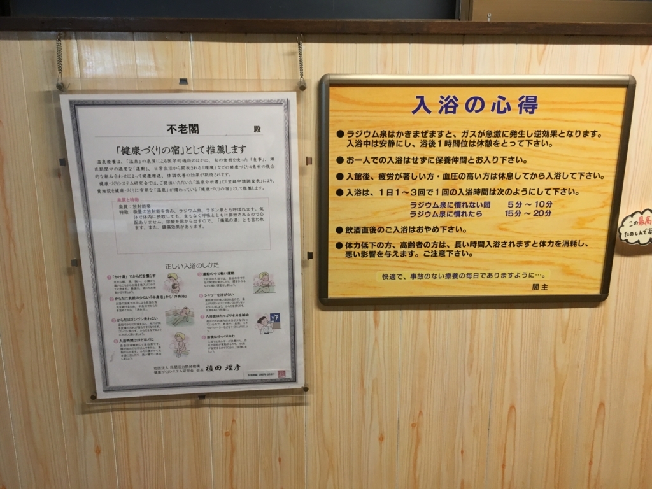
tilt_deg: -12.1
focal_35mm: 29
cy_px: 244
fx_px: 546
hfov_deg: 61.7
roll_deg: +1.3
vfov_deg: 48.2
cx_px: 326
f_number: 2.2
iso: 80
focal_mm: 4.15
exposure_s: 1/30
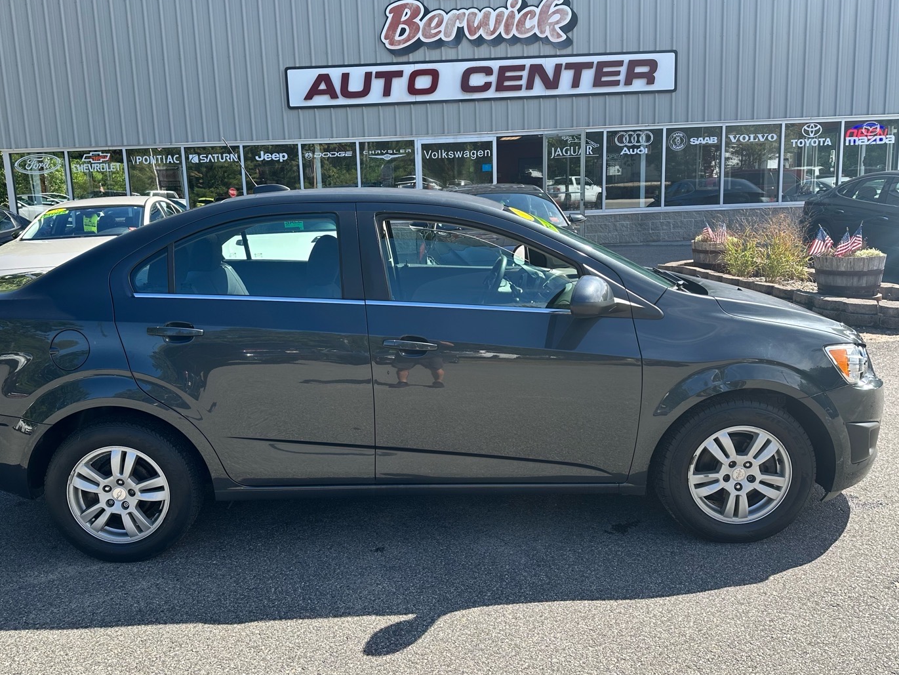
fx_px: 727
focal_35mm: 28
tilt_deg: -8.9
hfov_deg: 63.3
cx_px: 409
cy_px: 300
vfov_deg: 49.7
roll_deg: +2.3
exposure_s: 1/1131
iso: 80
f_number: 1.78
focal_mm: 6.86
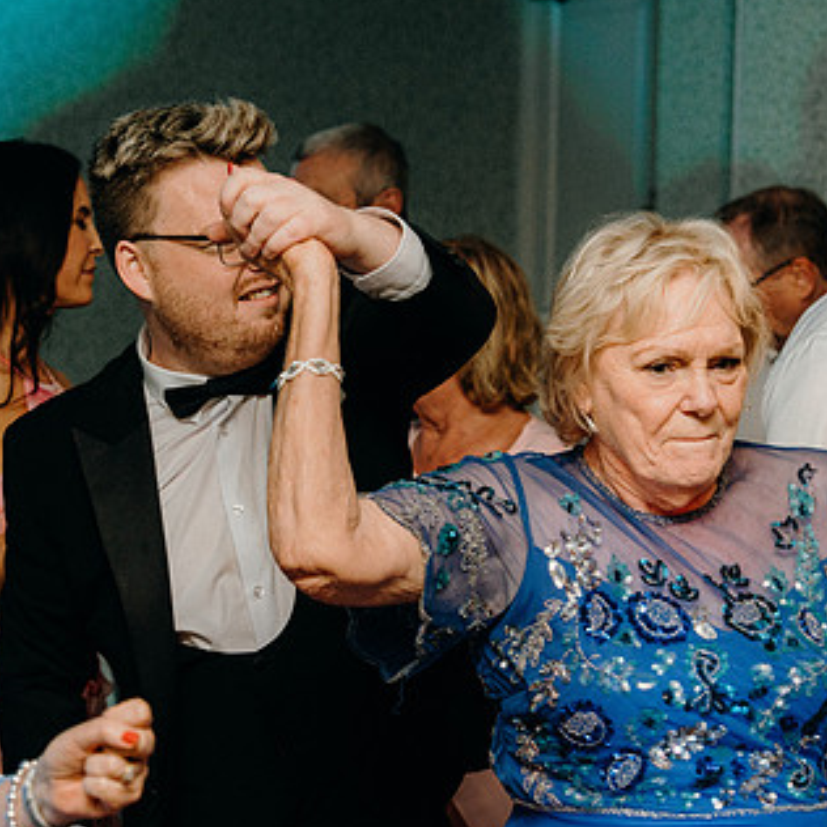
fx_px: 2406
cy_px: 425
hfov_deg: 19.5
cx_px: 385
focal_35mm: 89
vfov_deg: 19.5
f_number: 3.5
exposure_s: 1/160
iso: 2500
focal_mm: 57
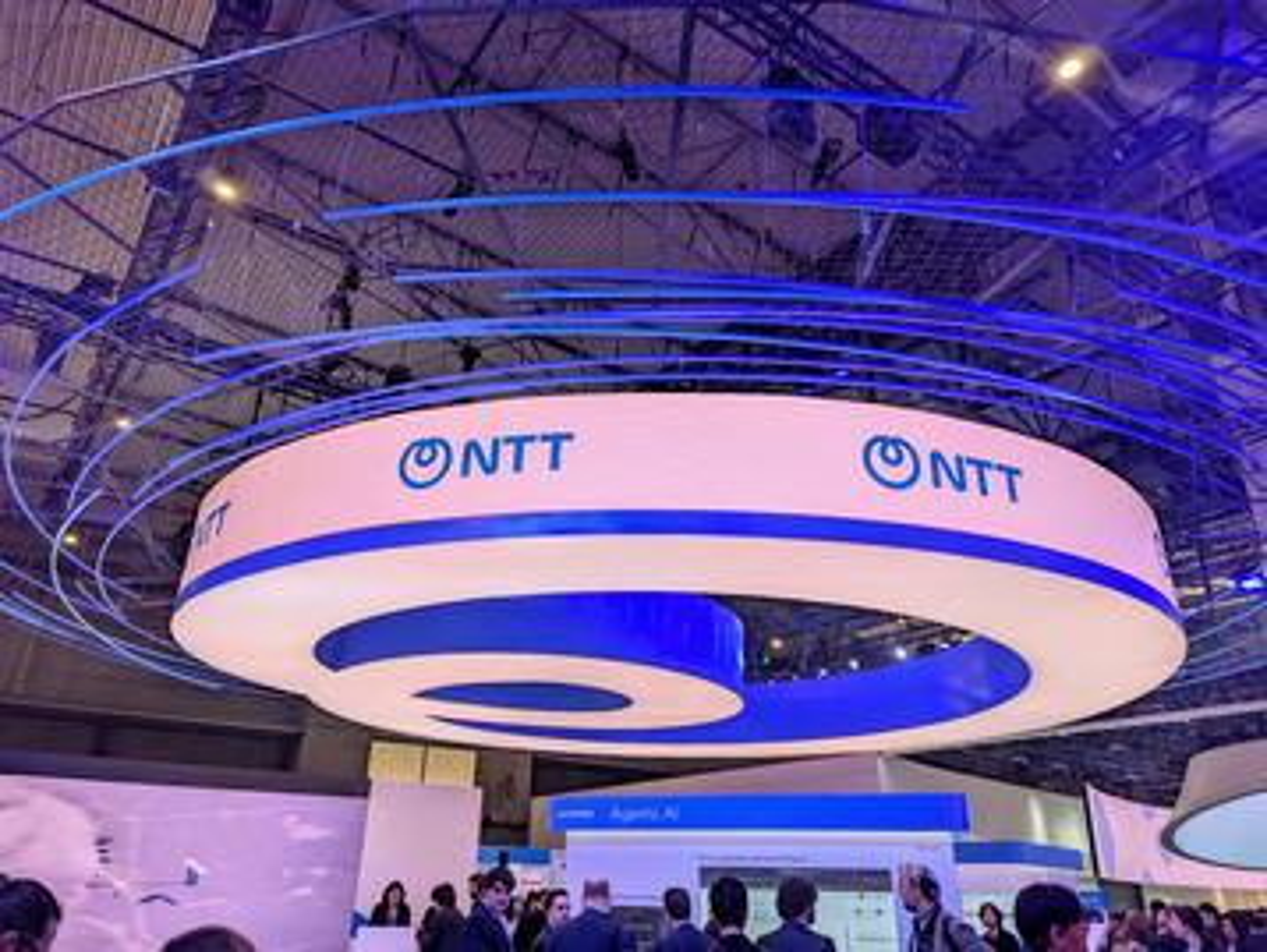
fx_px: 879
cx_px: 634
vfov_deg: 56.9
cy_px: 476
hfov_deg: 71.6
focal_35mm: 24
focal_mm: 6.81
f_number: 1.85
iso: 186
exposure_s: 1/651
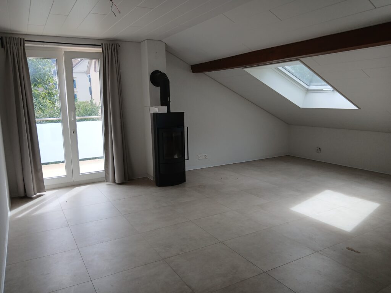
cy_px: 146
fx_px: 294
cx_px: 196
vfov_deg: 53.1
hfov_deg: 67.3
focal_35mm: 26
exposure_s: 1/100
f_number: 1.8
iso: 20
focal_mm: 3.98
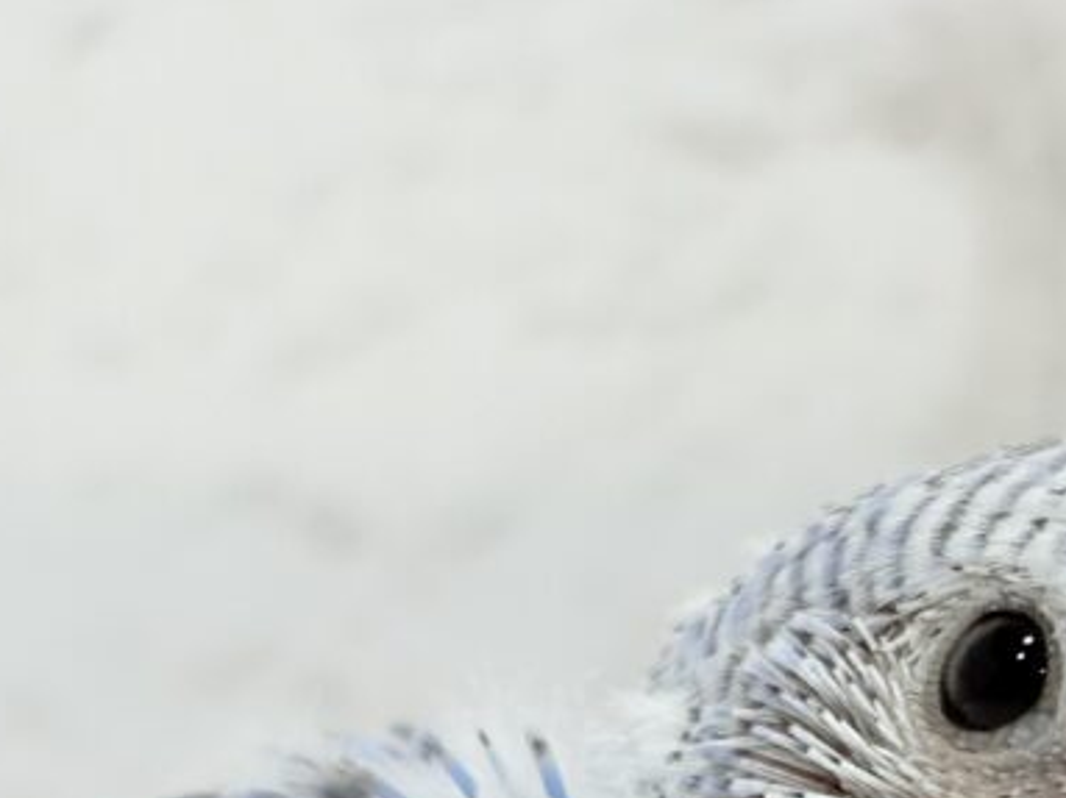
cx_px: 696
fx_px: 5018
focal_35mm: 163
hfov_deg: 12.1
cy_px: 1157
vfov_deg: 8.9
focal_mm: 5.96
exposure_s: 1/50
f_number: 1.6
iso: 32
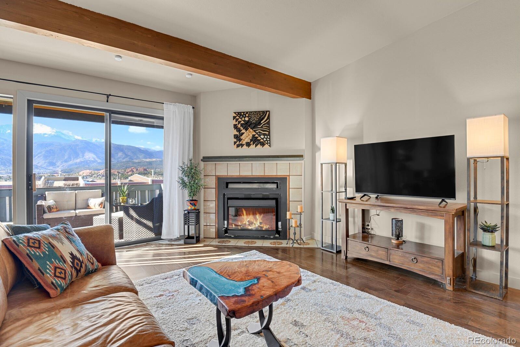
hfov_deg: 93.3
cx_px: 260
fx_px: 246
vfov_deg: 70.4
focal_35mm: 17
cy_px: 174
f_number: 8
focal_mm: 17
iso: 250
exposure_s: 2.5
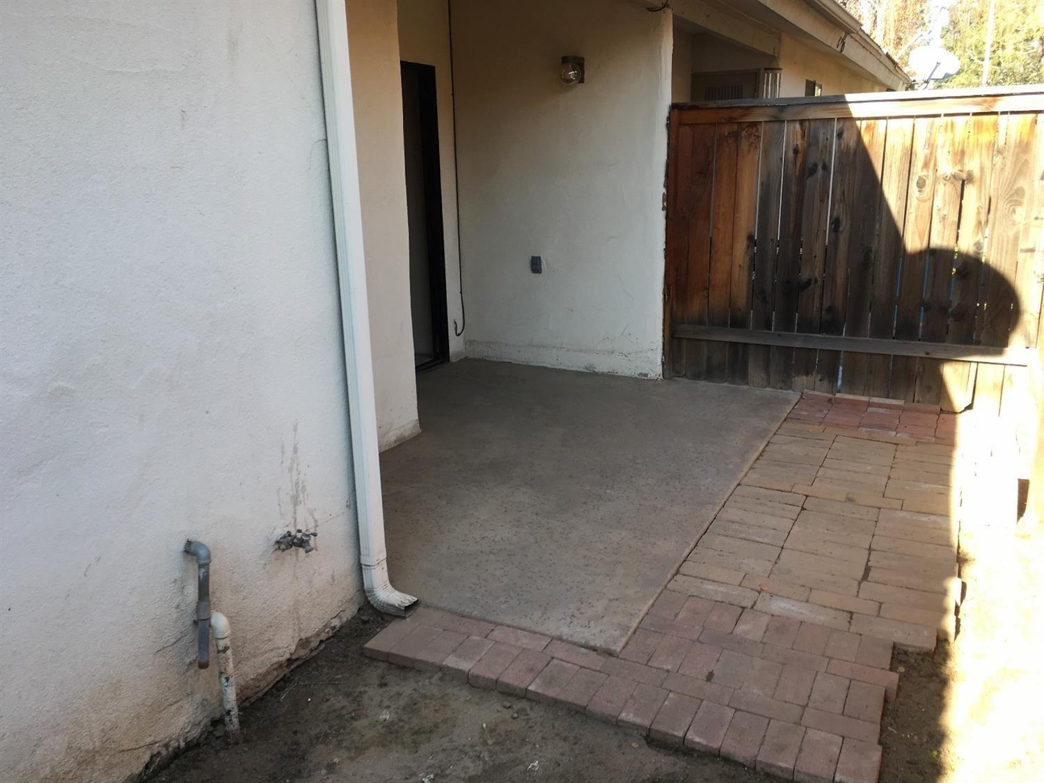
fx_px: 874
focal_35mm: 29
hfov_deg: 61.7
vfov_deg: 48.2
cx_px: 522
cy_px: 392
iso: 25
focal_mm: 4.15
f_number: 2.2
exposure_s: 1/165
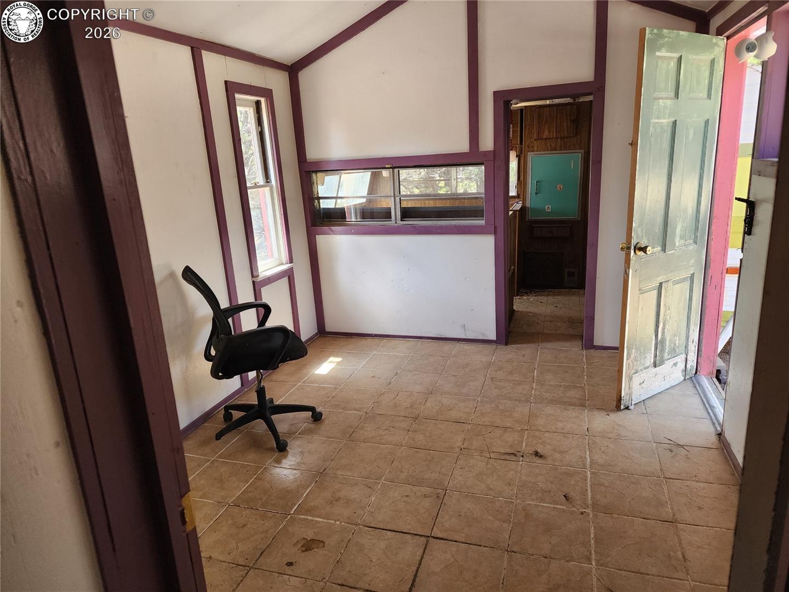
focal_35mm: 23
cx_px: 394
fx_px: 524
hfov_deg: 73.9
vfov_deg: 58.9
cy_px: 296
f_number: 1.8
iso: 160
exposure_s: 1/180
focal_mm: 6.4
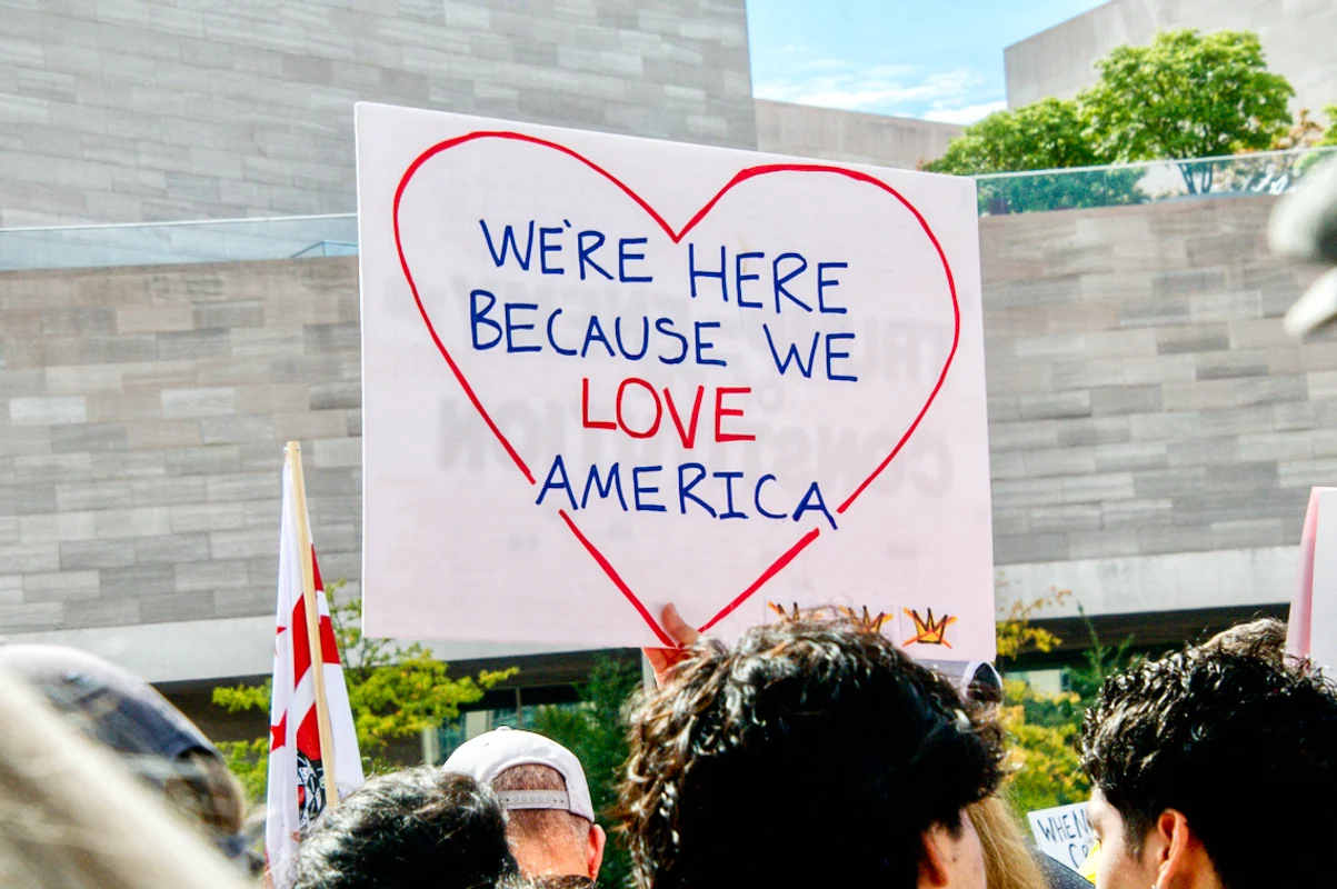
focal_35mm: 105
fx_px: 3896
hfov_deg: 19.5
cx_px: 668
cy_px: 444
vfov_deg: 13.0
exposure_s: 1/500
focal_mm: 70
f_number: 11
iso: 400
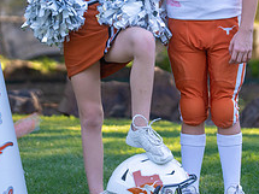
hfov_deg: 8.6
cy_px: 6
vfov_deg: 6.5
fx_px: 1712
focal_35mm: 229
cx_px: 133
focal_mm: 70
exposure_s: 1/320
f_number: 2.8
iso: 200
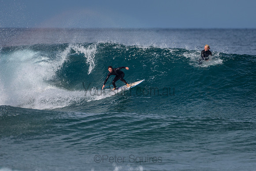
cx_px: 128
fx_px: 4355
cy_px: 86
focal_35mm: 612
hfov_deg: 3.4
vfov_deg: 2.2
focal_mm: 500
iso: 100
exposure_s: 1/2000
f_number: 5.6
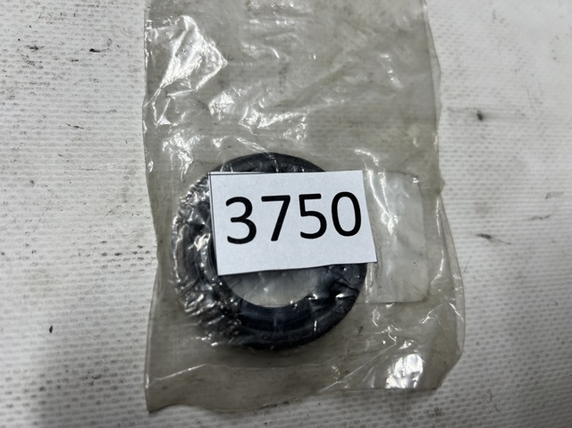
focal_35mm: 26
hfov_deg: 67.3
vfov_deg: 53.0
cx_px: 286
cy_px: 214
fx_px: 429
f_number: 1.5
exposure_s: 1/100
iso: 64
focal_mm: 5.7
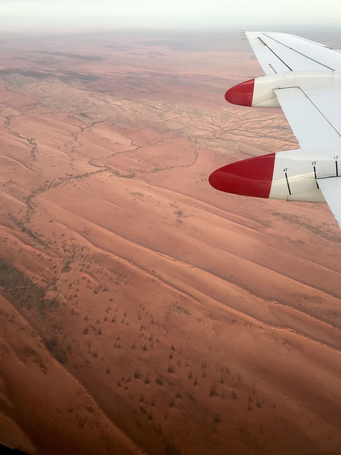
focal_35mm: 28
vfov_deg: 63.4
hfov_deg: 49.7
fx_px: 368
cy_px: 228
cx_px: 170
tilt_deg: -29.1
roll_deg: +0.0
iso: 20
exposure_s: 1/392
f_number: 1.8
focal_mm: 3.99
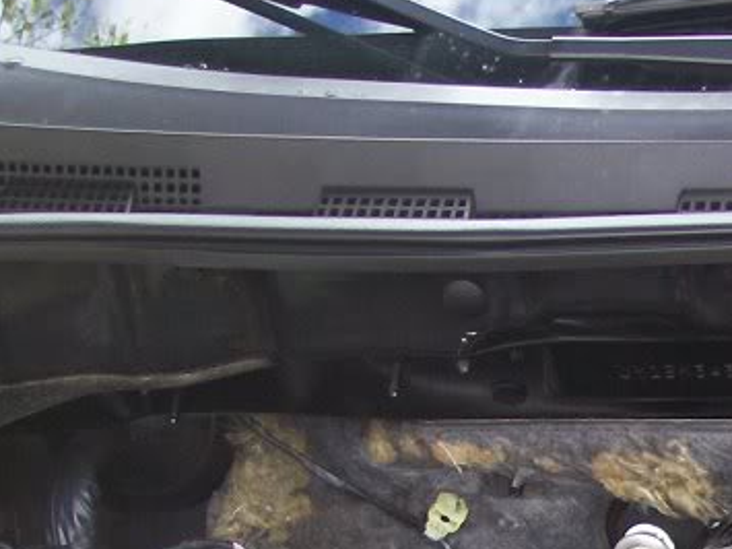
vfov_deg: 9.5
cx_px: 1054
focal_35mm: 153
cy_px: 760
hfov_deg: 12.4
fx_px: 3234
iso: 80
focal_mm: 8.7
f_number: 3.2
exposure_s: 1/77.1
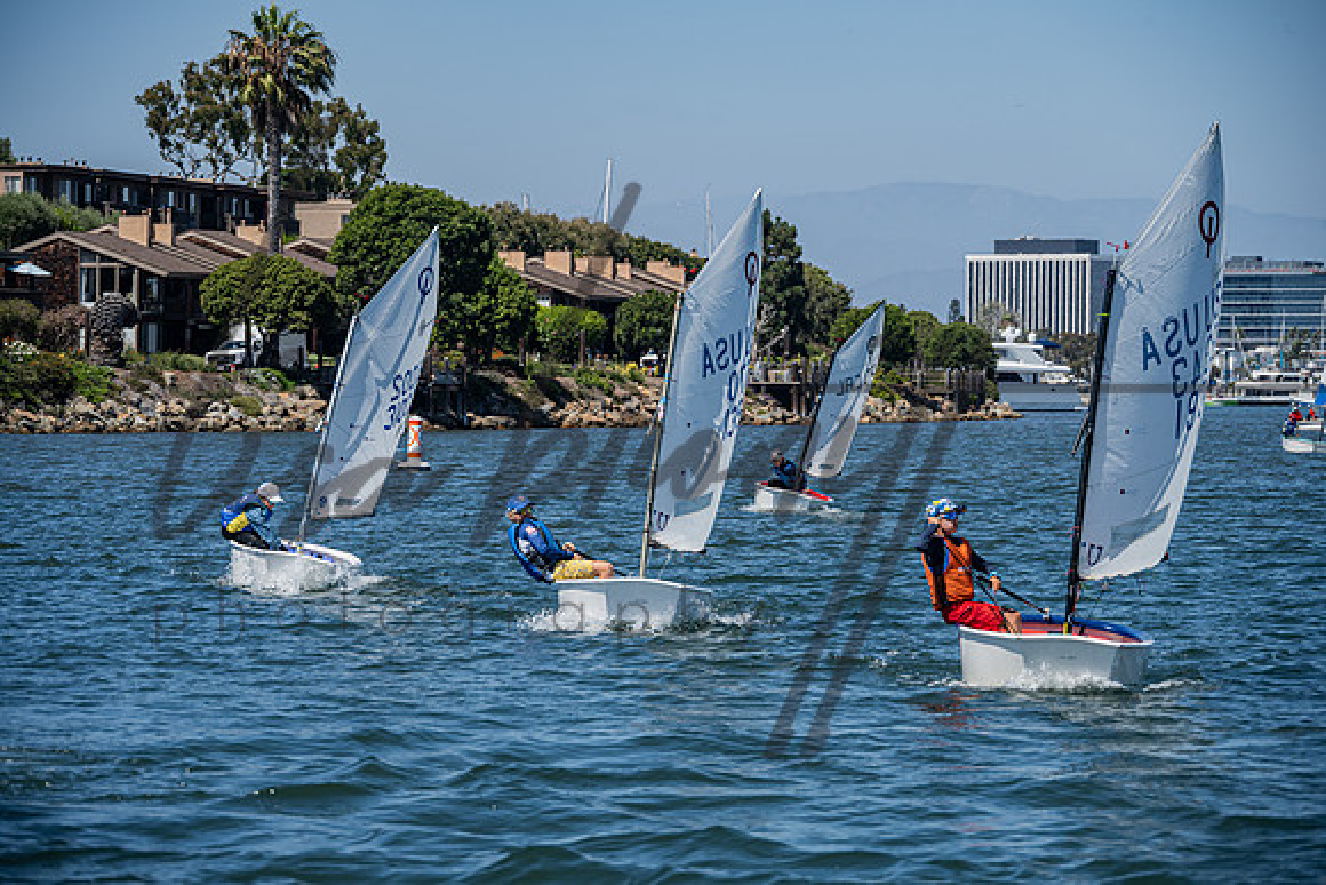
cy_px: 442
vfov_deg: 8.9
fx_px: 5710
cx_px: 663
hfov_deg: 13.2
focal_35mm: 155
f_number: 7.6
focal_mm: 155
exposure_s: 1/1000
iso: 250
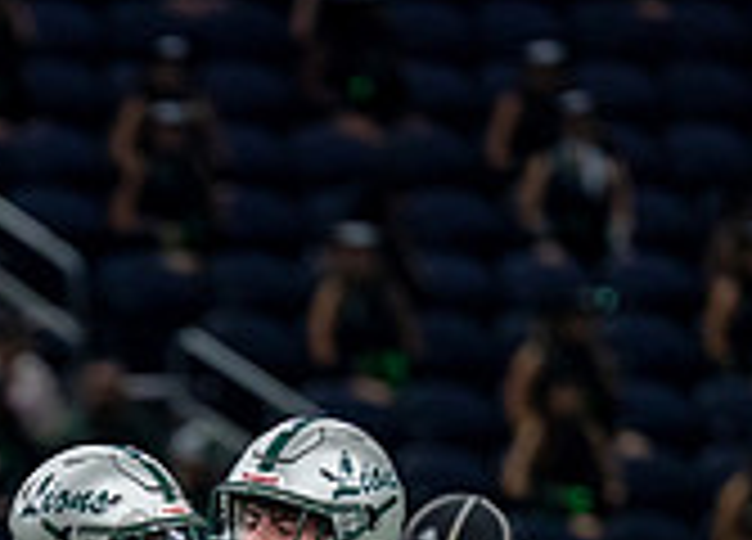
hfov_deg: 2.2
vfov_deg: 1.6
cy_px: 732
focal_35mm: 921
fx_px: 19710
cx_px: 32
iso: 1600
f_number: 2.8
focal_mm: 200
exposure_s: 1/1000
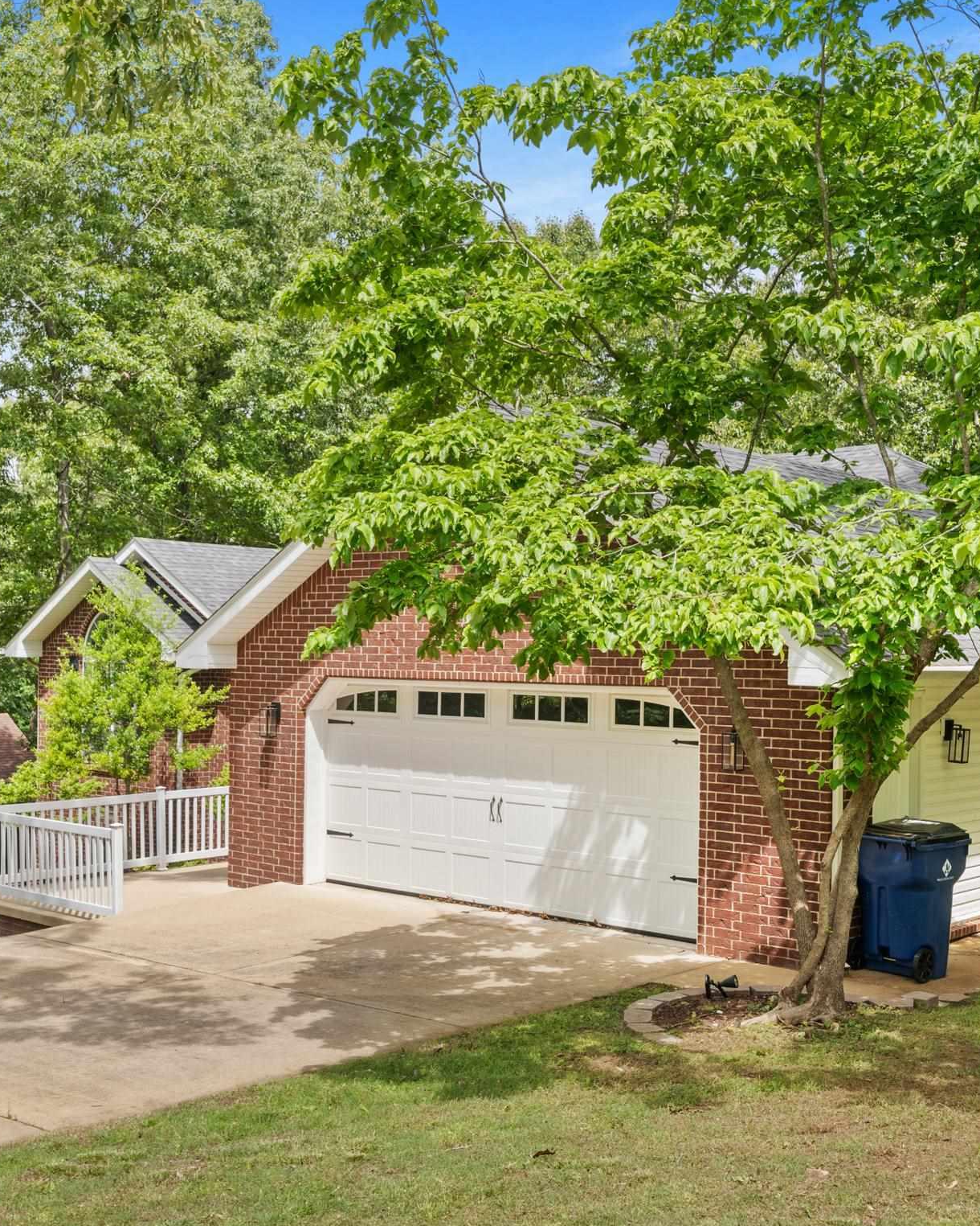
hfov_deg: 37.2
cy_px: 642
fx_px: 1456
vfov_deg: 45.6
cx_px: 492
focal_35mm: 40
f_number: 7.1
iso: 320
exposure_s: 1/160
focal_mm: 17.4
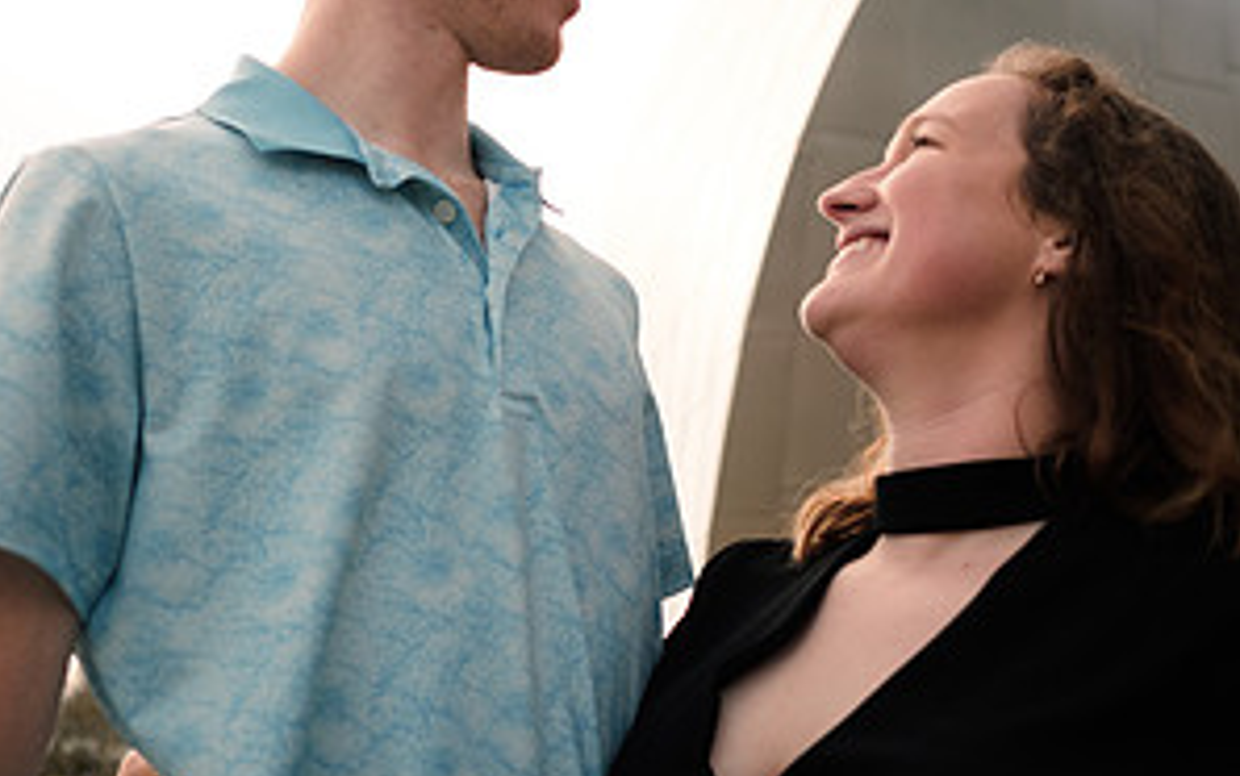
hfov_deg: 37.5
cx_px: 618
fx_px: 1826
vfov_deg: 23.9
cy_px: 267
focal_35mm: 54
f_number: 2.5
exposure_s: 1/4000
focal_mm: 23
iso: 400
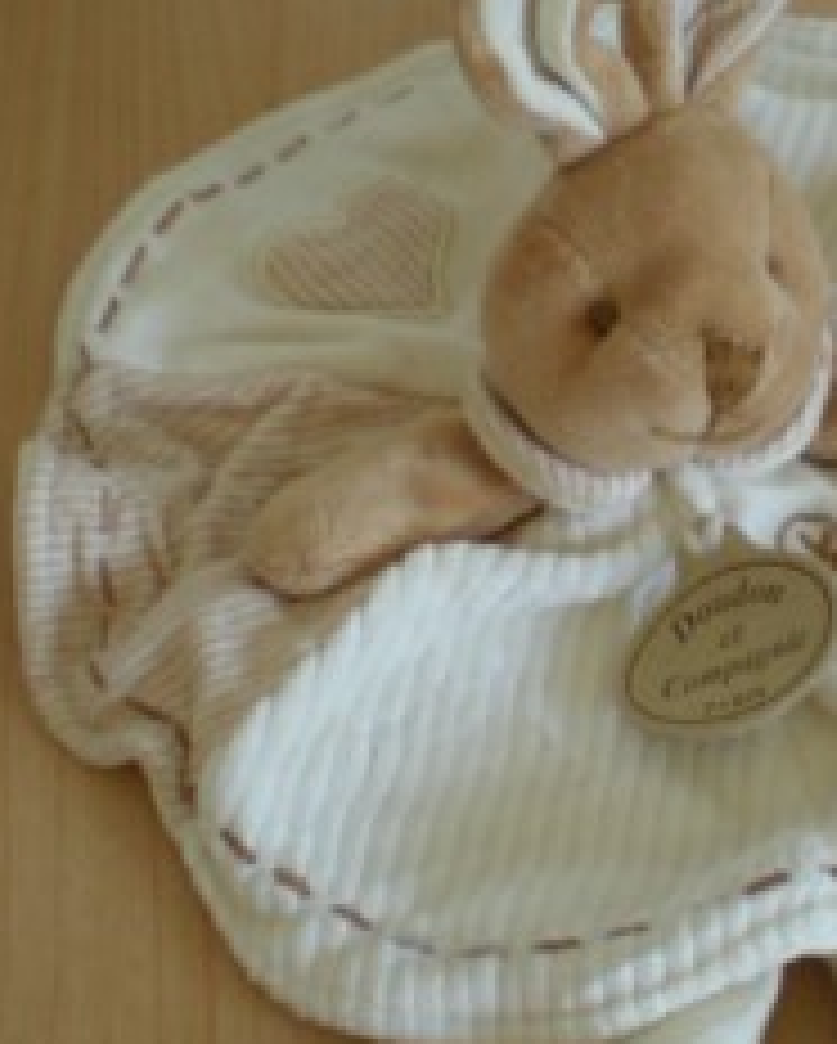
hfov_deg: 18.3
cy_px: 590
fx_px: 2567
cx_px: 680
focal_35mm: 83
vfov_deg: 23.0
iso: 200
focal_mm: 6.3
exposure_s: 1/40.5
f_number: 3.1
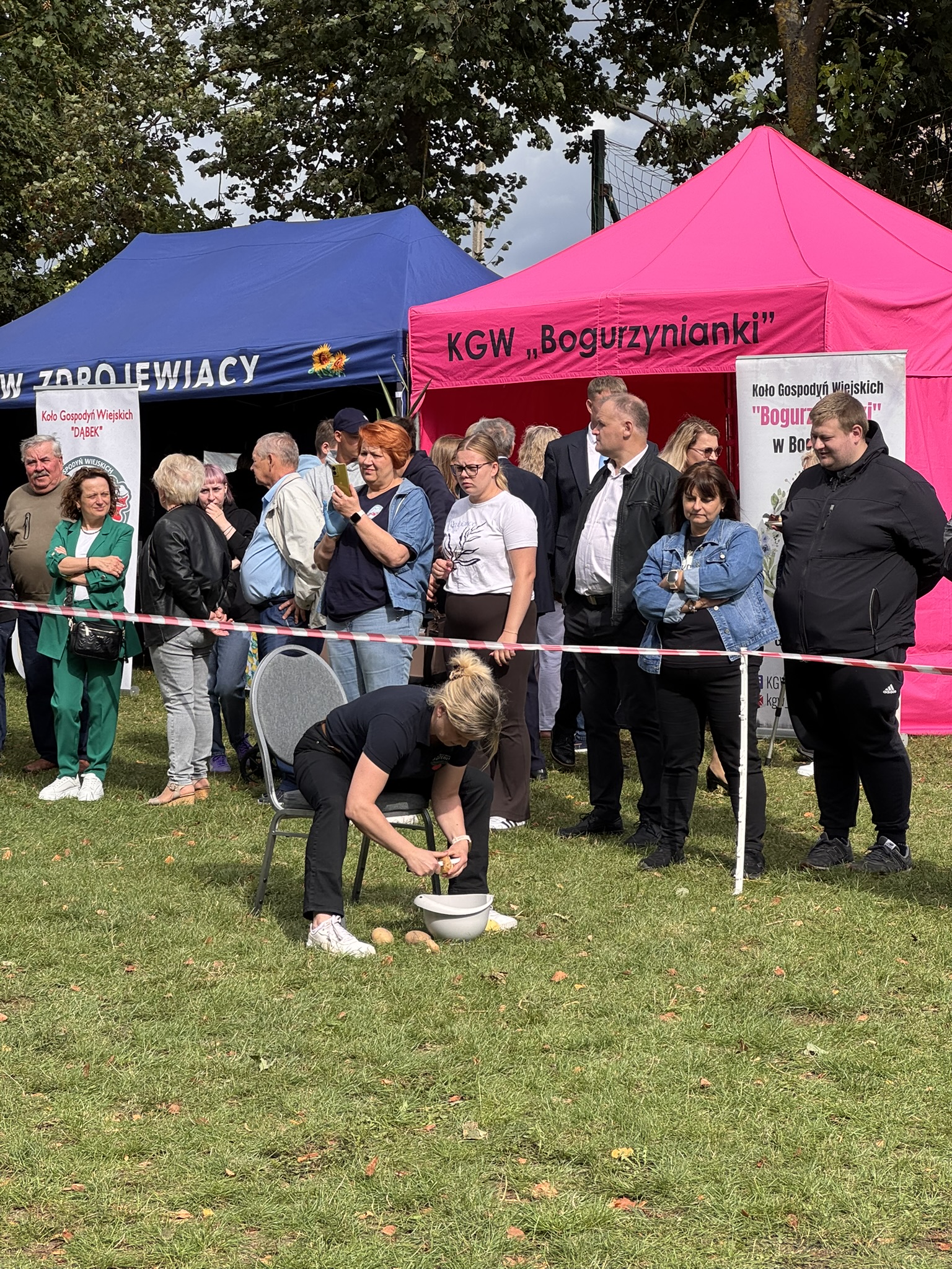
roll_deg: +0.2
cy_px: 634
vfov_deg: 25.3
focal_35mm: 77
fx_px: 2824
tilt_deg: -0.4
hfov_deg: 19.1
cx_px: 476
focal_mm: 9
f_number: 2.8
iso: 25
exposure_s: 1/598
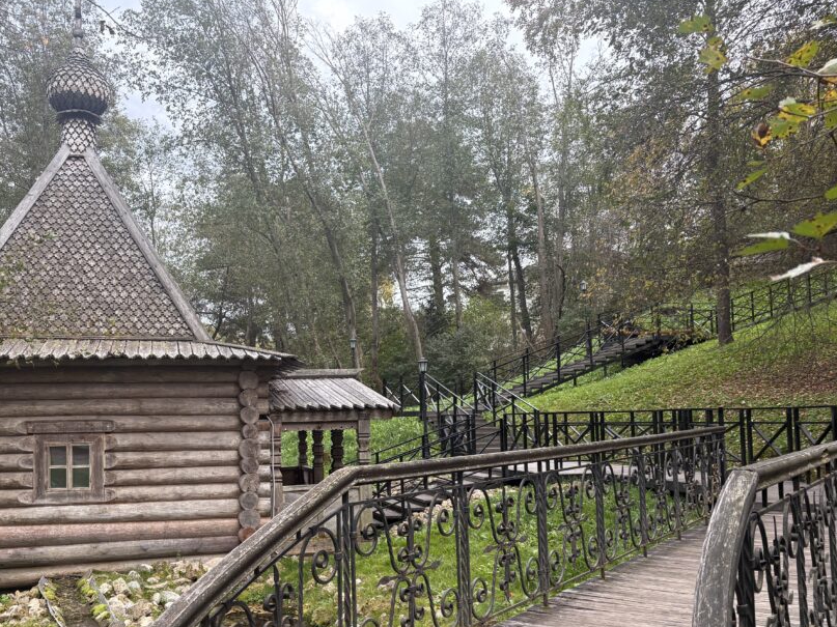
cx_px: 314
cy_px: 389
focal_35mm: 33
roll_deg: +1.8
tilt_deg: +3.6
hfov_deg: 54.7
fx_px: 798
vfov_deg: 42.6
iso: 100
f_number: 1.6
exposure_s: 1/121
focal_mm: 5.96
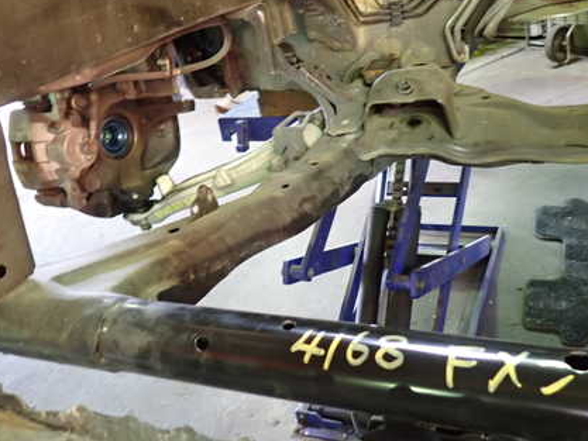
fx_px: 612
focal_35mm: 36
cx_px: 302
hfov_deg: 51.3
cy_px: 185
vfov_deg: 39.6
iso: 500
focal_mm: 4.5
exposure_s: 1/30
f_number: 2
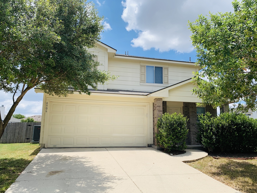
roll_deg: -1.5
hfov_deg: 63.4
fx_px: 208
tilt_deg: +9.9
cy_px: 103
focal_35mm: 28
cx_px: 135
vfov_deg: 49.7
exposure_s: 1/2364
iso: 25
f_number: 1.8
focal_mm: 4.25
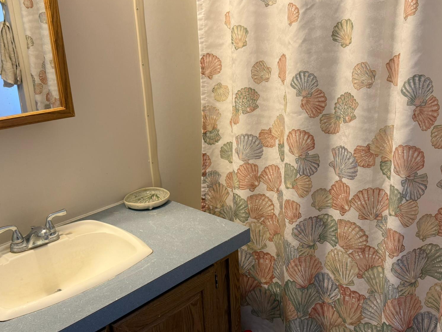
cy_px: 173
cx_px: 223
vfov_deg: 42.9
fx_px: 421
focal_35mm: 33
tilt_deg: -18.2
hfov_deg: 55.3
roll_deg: +3.4
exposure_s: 1/60
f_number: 1.78
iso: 160
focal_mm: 6.76
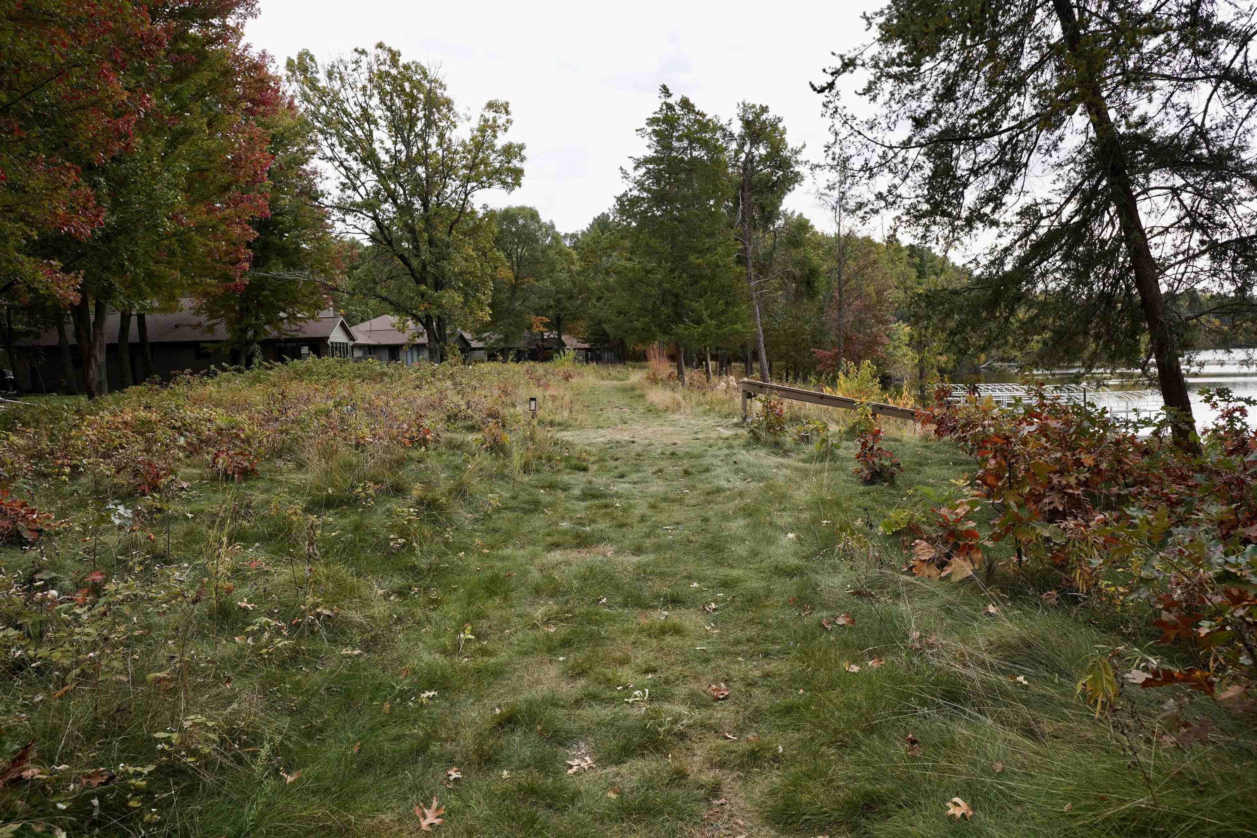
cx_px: 628
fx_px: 786
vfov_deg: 56.1
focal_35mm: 22
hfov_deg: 77.3
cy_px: 419
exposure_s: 1/250
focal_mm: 15
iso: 100
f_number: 5
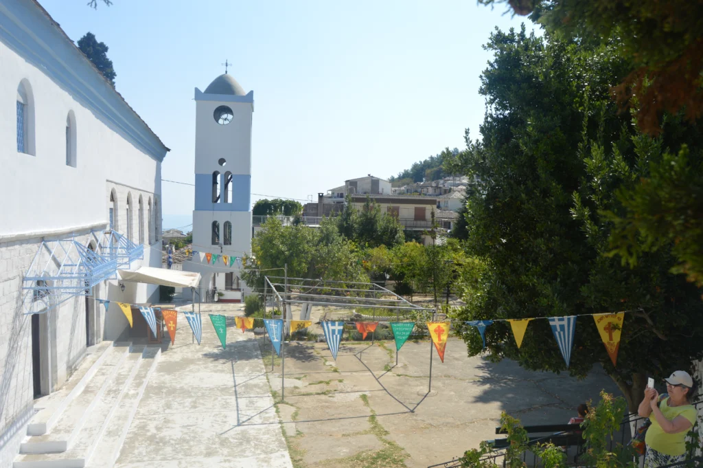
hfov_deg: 67.4
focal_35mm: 27
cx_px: 352
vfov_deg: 47.9
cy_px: 234
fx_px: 527
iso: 100
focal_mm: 18
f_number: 8
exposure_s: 1/250
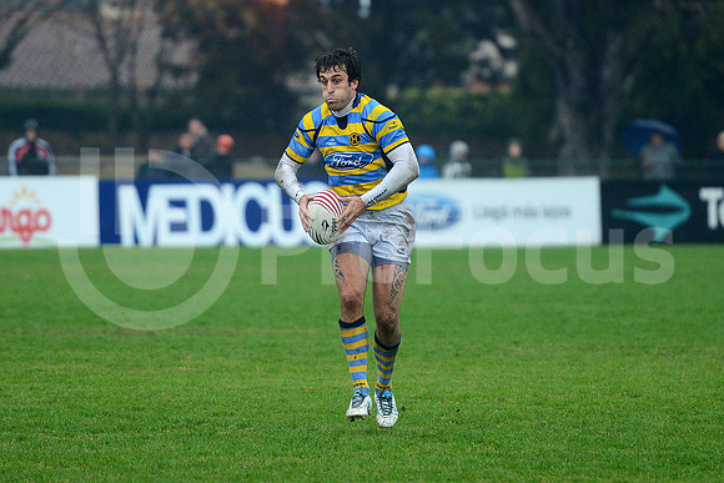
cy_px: 242
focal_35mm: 195
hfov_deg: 10.5
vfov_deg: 7.0
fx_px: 3922
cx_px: 362
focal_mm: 195
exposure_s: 1/500
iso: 1600
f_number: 2.8
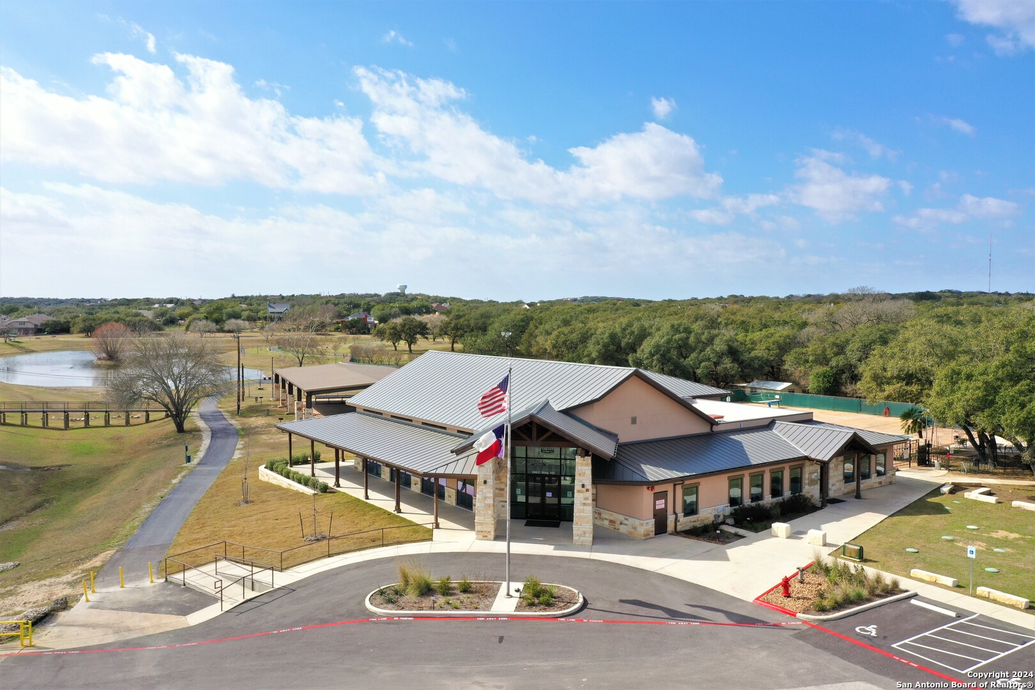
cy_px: 345
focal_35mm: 28
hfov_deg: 65.5
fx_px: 805
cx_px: 518
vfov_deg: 46.4
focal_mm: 10.26
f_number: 5.6
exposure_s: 1/400
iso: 100
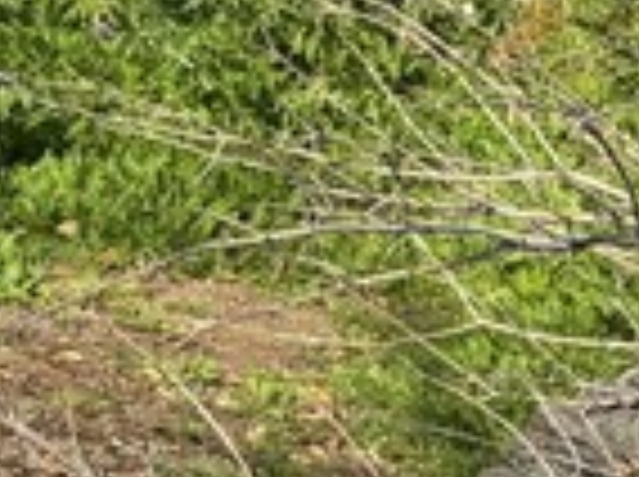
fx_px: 3465
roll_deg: -0.2
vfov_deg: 7.1
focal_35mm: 188
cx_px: -1040
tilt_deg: +5.0
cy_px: -891
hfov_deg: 9.1
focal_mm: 5.96
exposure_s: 1/2571
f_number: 1.6
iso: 50
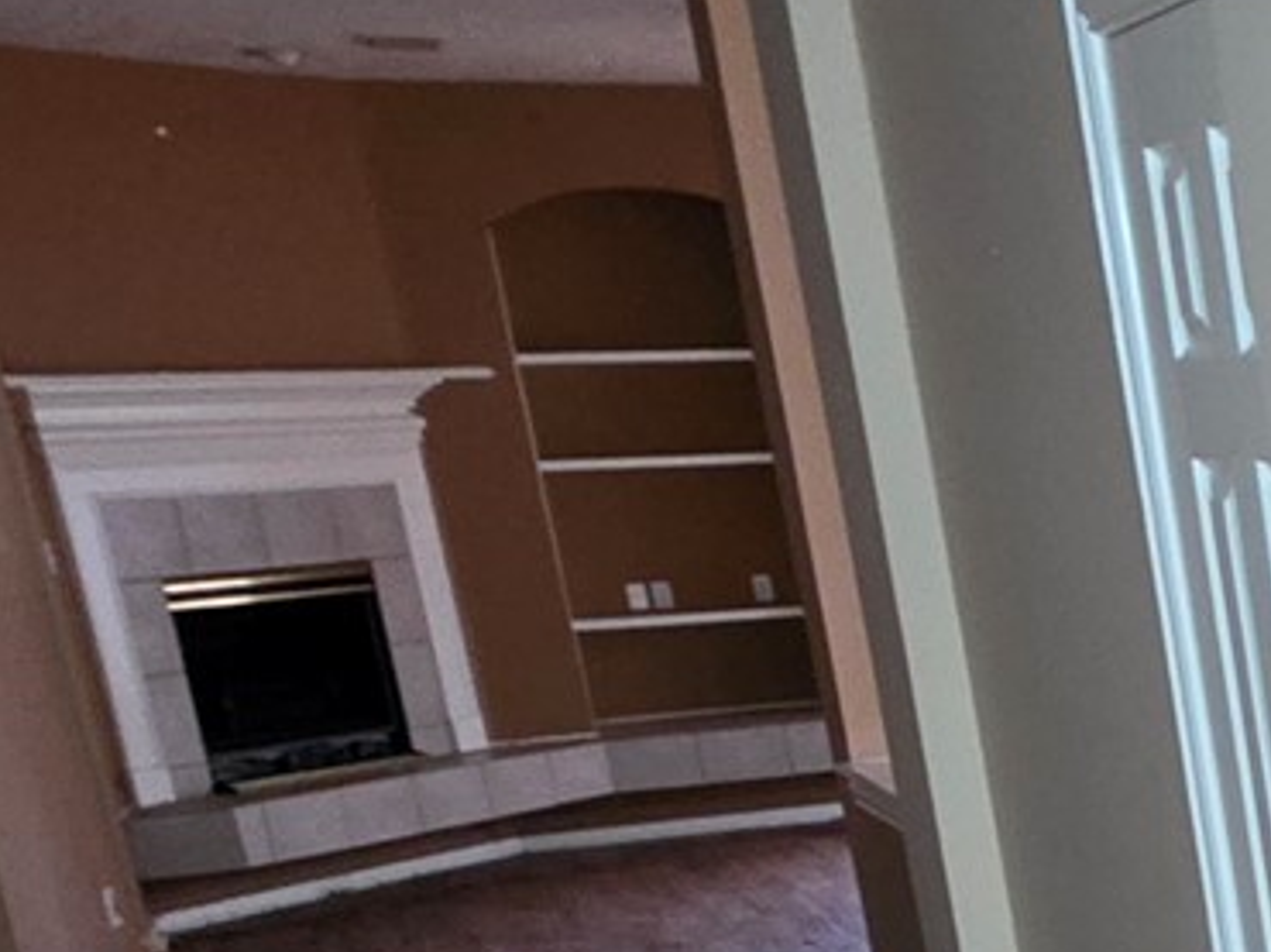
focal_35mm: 72
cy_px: 1220
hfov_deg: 19.1
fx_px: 2642
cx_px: 2405
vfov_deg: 19.0
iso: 800
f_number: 1.9
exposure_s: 1/60
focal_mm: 2.2
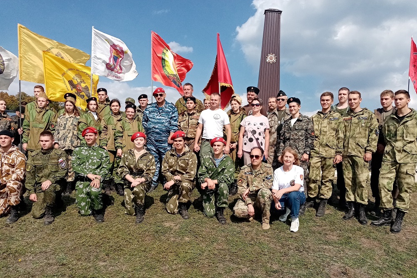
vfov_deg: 46.3
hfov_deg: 65.5
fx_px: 324
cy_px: 161
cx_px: 210
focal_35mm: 28
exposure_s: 1/1792
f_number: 1.8
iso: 110
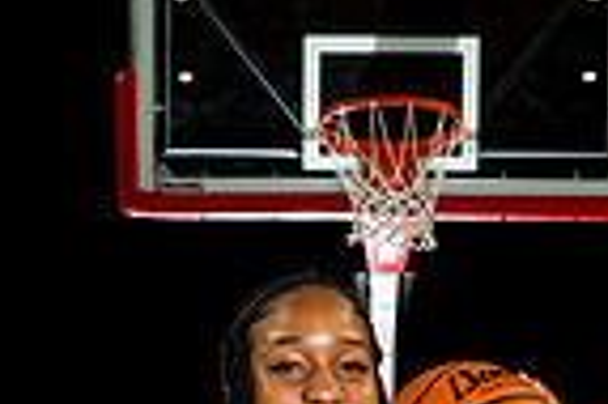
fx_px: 1856
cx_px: 361
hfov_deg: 18.6
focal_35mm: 110
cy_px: 940
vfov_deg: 10.8
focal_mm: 35
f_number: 6.3
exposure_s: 1/250
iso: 250
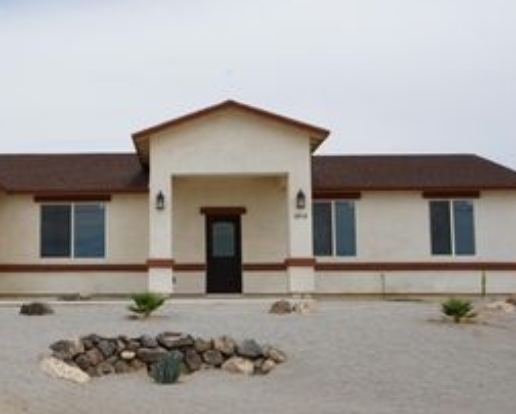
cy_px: 215
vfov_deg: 28.1
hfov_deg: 34.1
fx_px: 825
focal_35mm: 54
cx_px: 133
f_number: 11
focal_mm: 29
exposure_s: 1/250
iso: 100
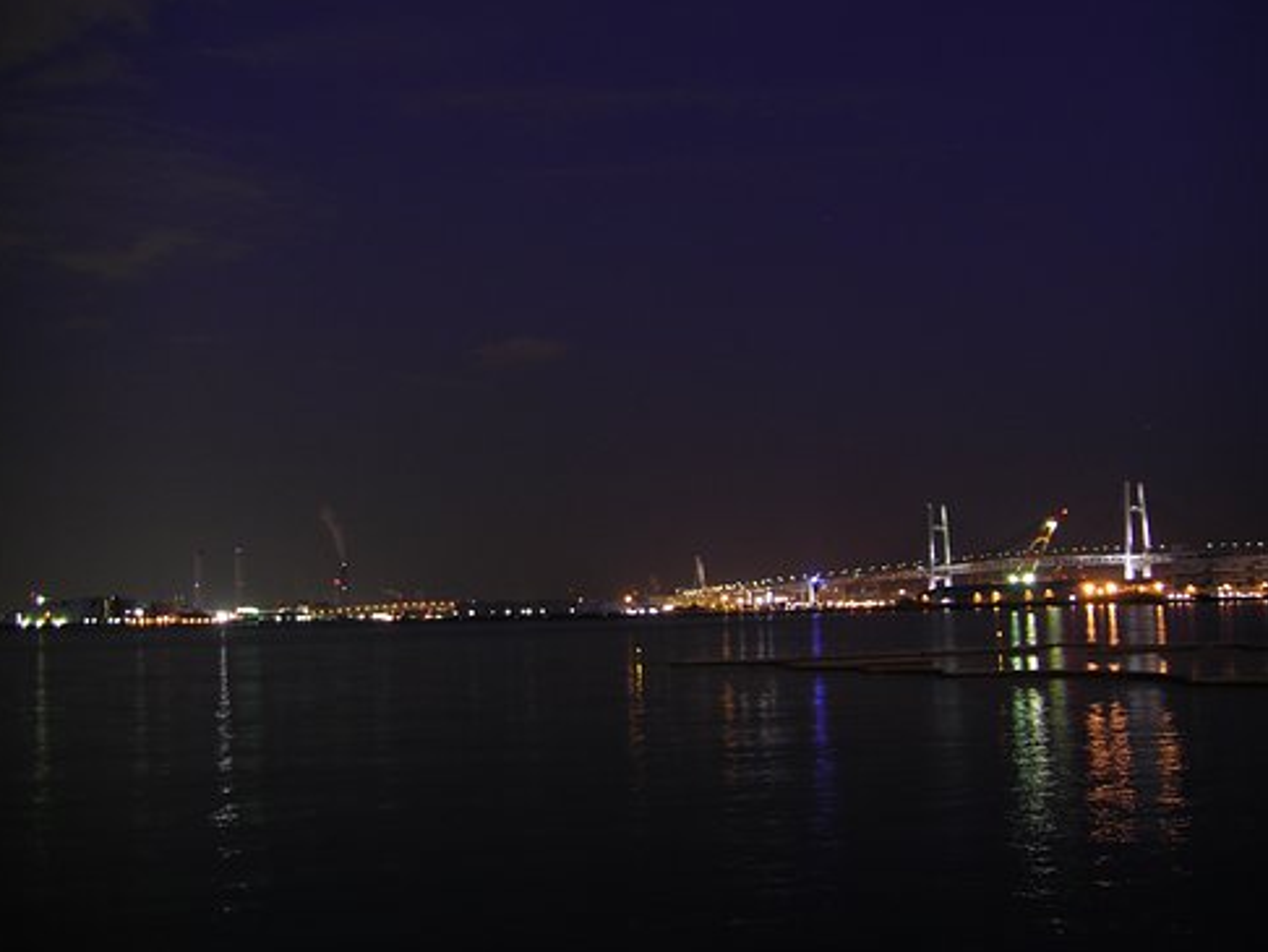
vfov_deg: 36.0
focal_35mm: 40
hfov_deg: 46.8
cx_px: 650
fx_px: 1466
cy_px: 454
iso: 50
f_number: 3.4
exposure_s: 4
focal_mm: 6.3
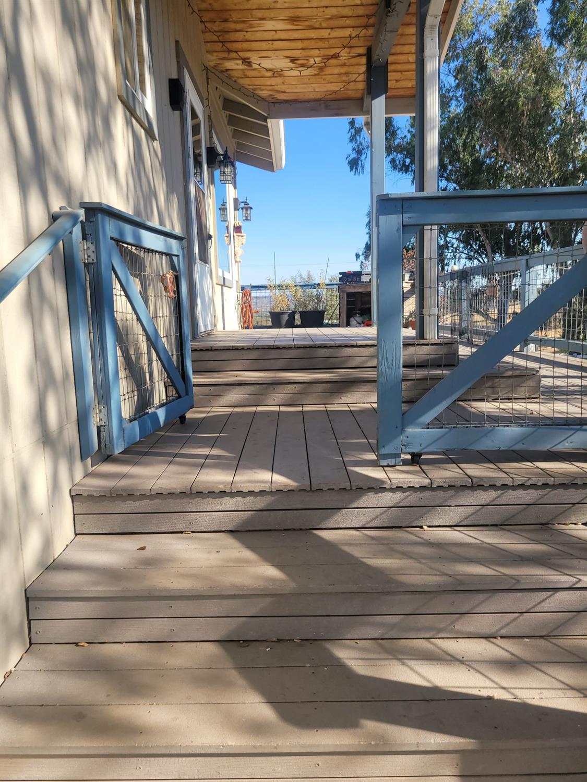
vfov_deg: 67.3
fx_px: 588
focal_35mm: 26
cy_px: 391
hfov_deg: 53.1
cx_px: 294
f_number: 1.8
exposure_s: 1/1139
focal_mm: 5.4
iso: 40
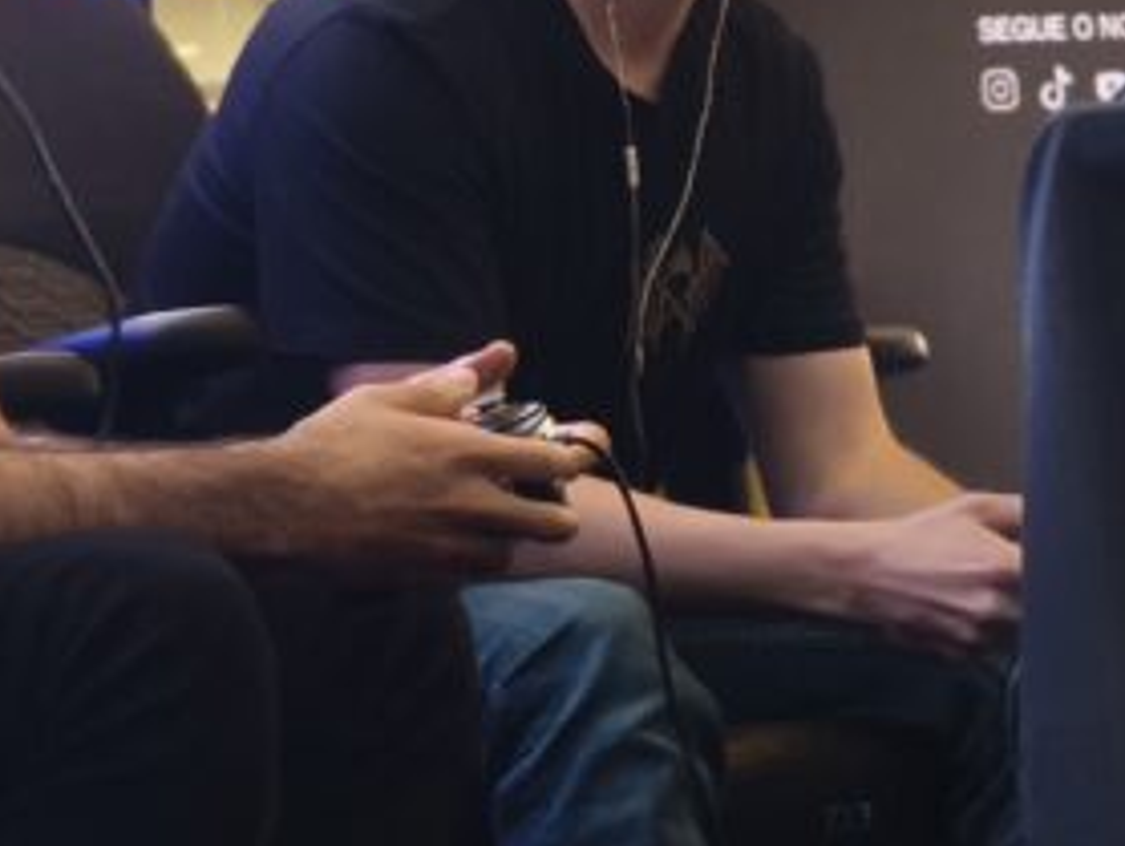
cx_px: 93
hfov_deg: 9.5
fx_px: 6733
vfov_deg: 7.1
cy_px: -121
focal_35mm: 207
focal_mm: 7.1
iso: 500
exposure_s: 1/100
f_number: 1.9
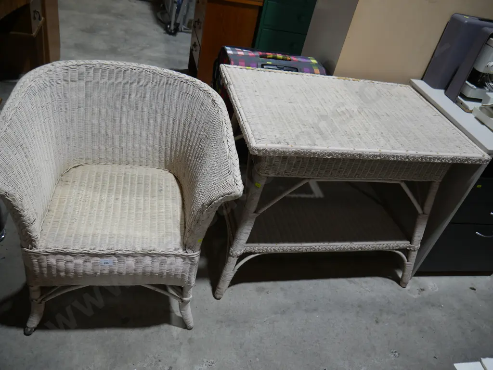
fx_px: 399
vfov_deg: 49.8
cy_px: 185
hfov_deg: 63.4
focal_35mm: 28
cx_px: 246
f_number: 3.5
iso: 200
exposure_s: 1/125
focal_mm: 14
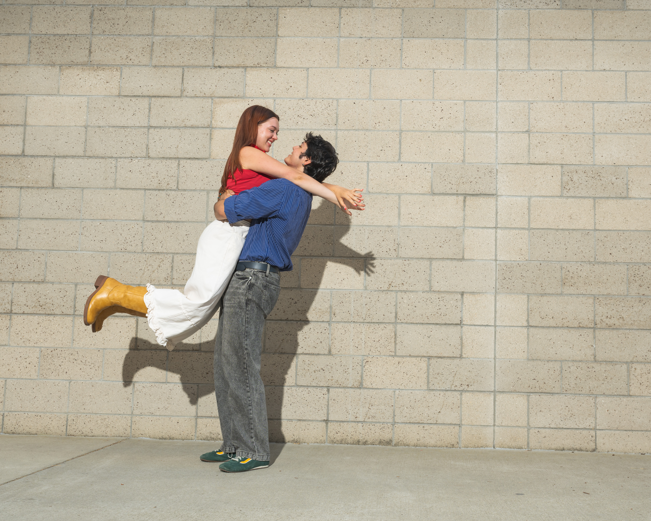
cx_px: 362
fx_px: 809
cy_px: 259
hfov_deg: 43.8
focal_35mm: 42
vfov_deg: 35.7
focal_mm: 36
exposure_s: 1/200
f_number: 7.1
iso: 100
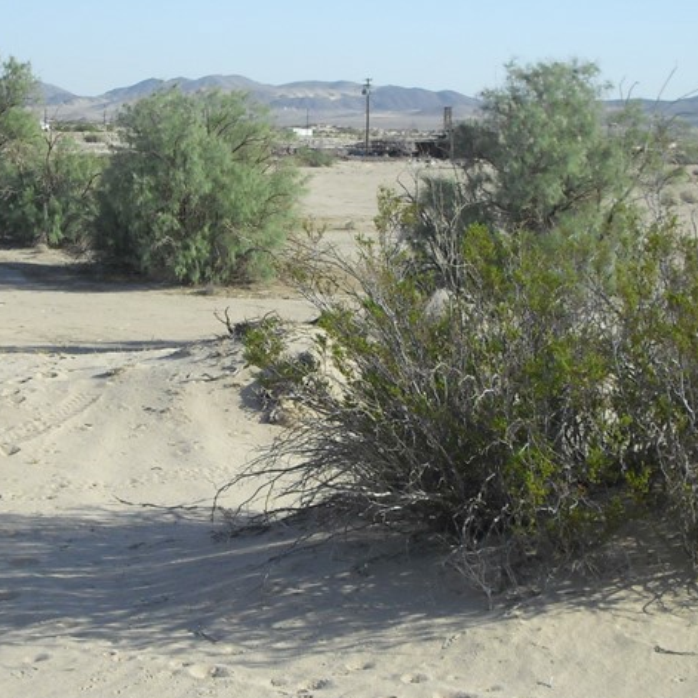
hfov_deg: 23.7
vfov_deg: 23.7
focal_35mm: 73
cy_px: 317
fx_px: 1665
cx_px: 317
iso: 100
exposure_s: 1/160
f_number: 8
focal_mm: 6.2
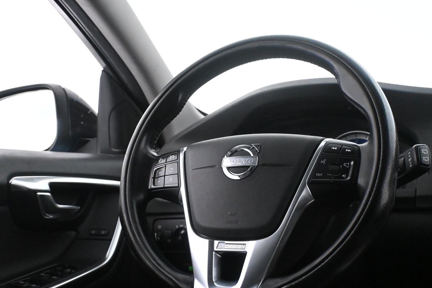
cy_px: 173
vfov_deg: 29.4
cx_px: 245
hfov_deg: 43.0
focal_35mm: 46
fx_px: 547
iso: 7200
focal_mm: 25
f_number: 4.2
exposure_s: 1/60
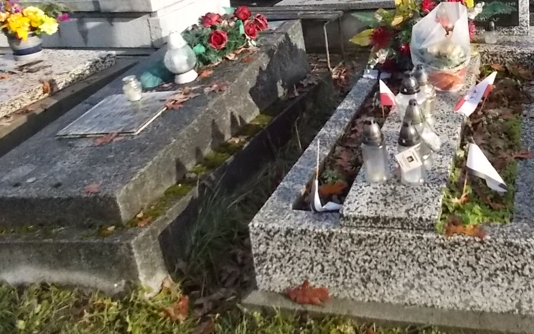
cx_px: 402
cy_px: 31
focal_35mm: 43
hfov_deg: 44.6
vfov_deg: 28.7
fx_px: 626
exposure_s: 1/250
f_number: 8
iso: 400
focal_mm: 4.6
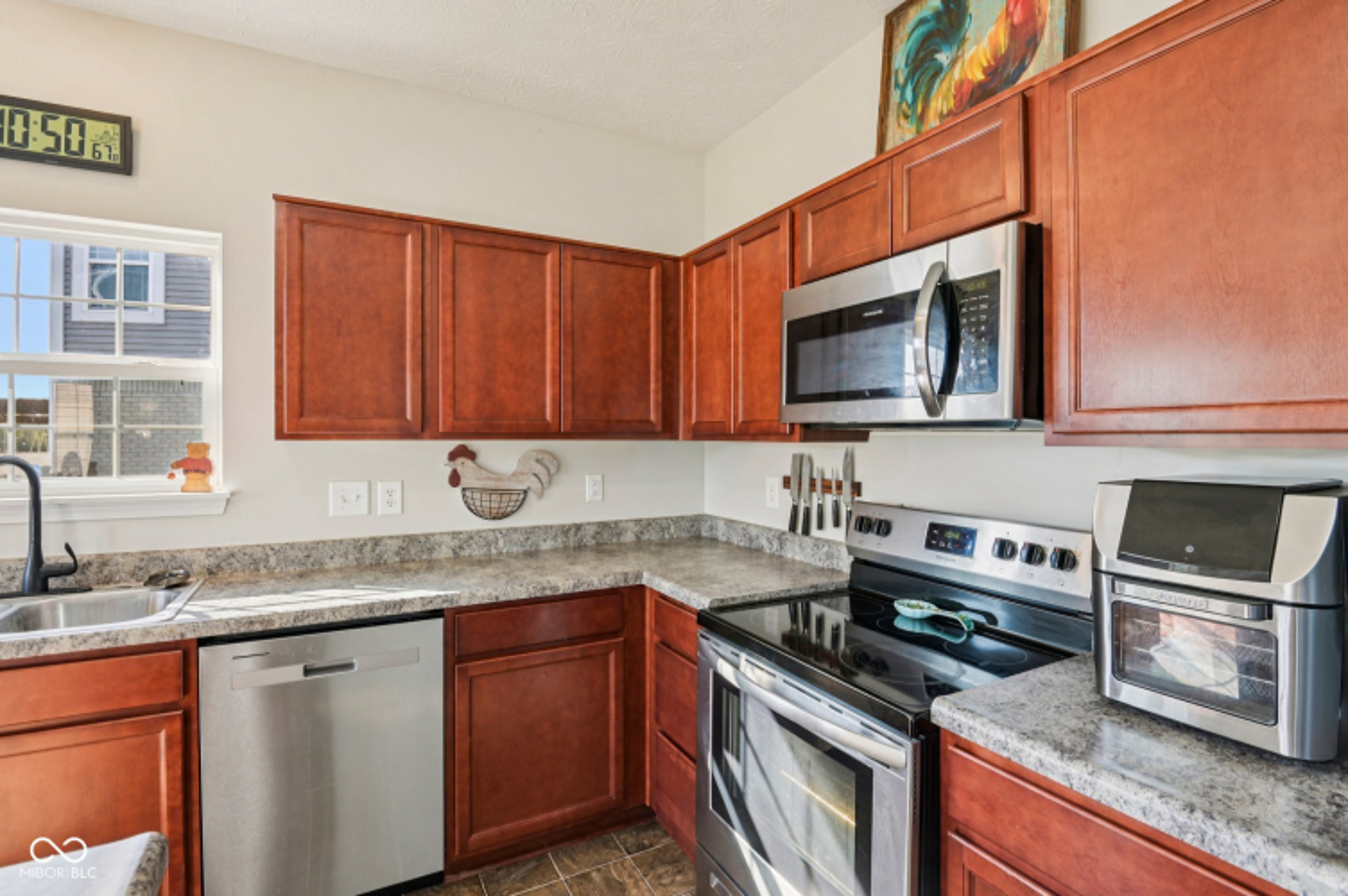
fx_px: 599
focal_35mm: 16
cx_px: 674
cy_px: 448
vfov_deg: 73.6
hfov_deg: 96.8
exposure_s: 1/15
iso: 140
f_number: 8
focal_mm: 16
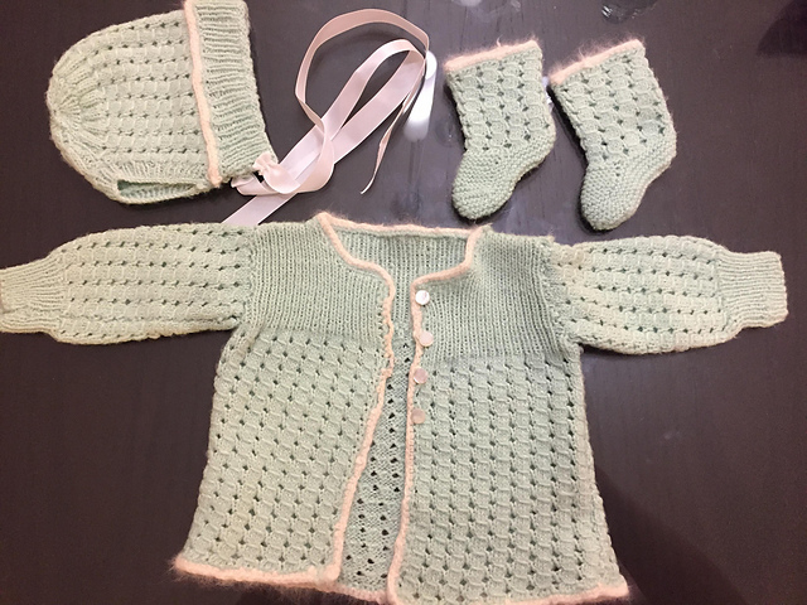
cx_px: 404
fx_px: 676
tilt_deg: -83.0
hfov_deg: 61.7
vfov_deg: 48.2
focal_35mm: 29
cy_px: 302
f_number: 2.2
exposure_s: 1/24
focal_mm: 4.15
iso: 250
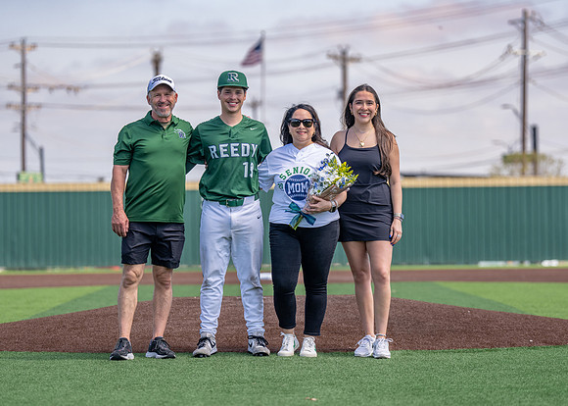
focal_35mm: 150
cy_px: 198
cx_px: 276
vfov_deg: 9.6
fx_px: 2418
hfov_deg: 13.4
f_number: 2.8
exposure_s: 1/1000
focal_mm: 129
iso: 100
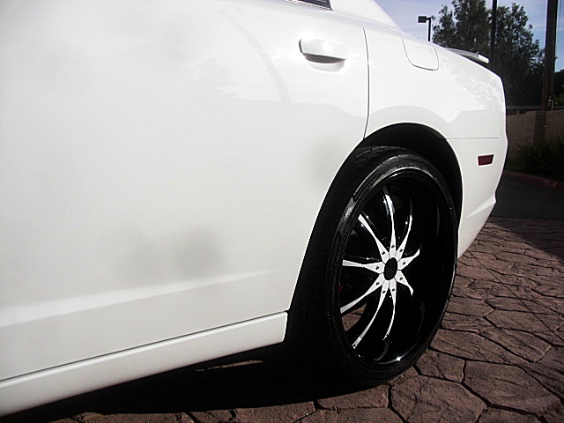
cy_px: 212
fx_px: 587
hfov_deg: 51.4
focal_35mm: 36
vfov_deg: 39.7
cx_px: 282
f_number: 7.9
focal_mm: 6.3
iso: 50
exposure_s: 1/200
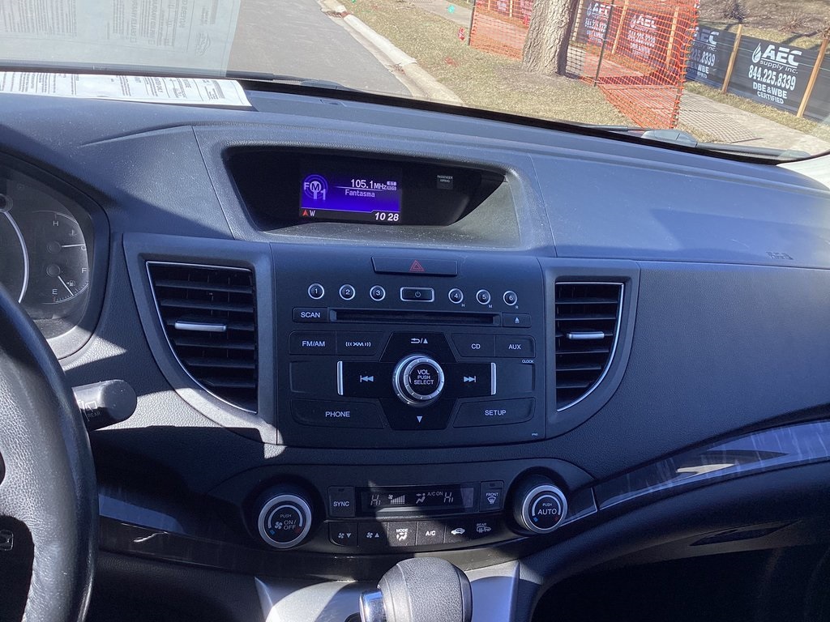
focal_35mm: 31
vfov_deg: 45.4
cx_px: 415
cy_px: 311
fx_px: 743
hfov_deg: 58.4
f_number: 2.4
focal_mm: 3.3
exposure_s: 1/255
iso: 25
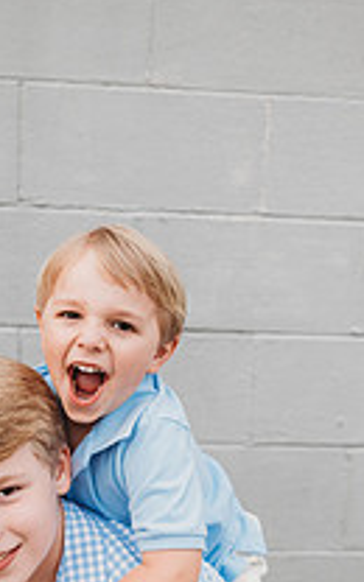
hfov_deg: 24.4
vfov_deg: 38.1
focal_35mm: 53
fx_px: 841
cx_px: 162
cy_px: 344
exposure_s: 1/250
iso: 320
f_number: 2.5
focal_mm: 24
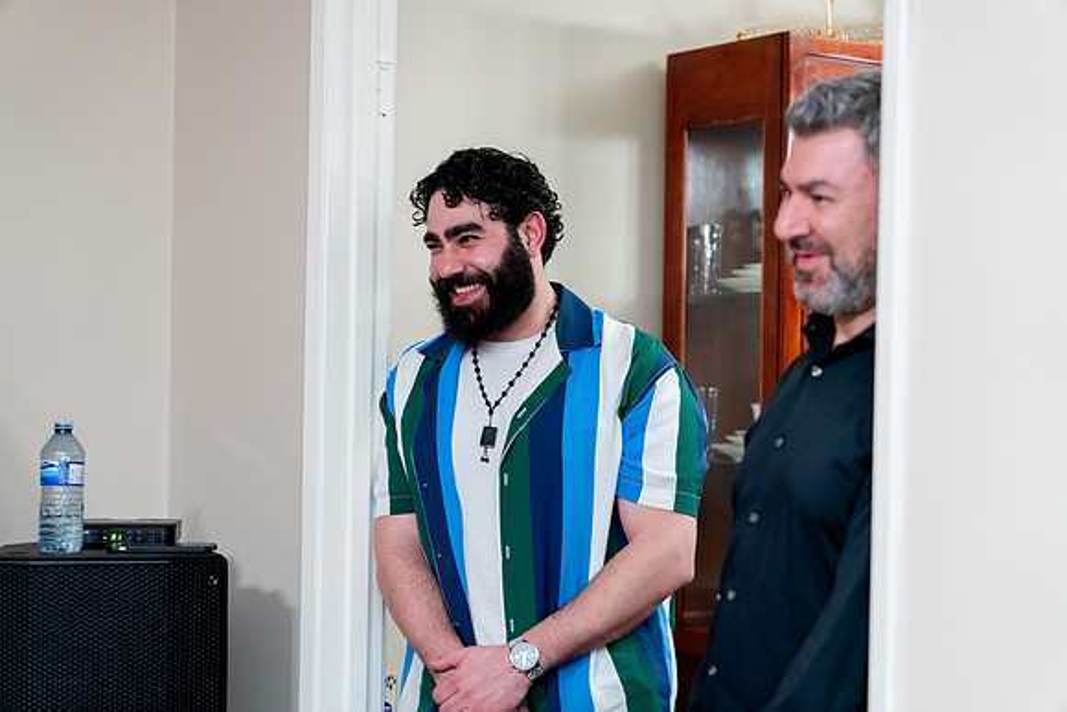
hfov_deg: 28.8
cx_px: 534
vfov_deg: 19.5
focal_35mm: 70
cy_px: 356
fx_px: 2075
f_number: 2.8
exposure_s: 1/160
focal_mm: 70
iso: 1600
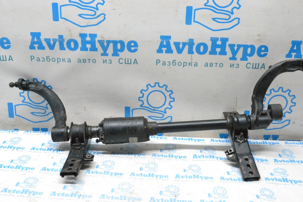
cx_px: 152
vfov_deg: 34.2
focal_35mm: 39
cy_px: 101
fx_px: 328
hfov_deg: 49.5
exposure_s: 1/125
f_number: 10
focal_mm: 26
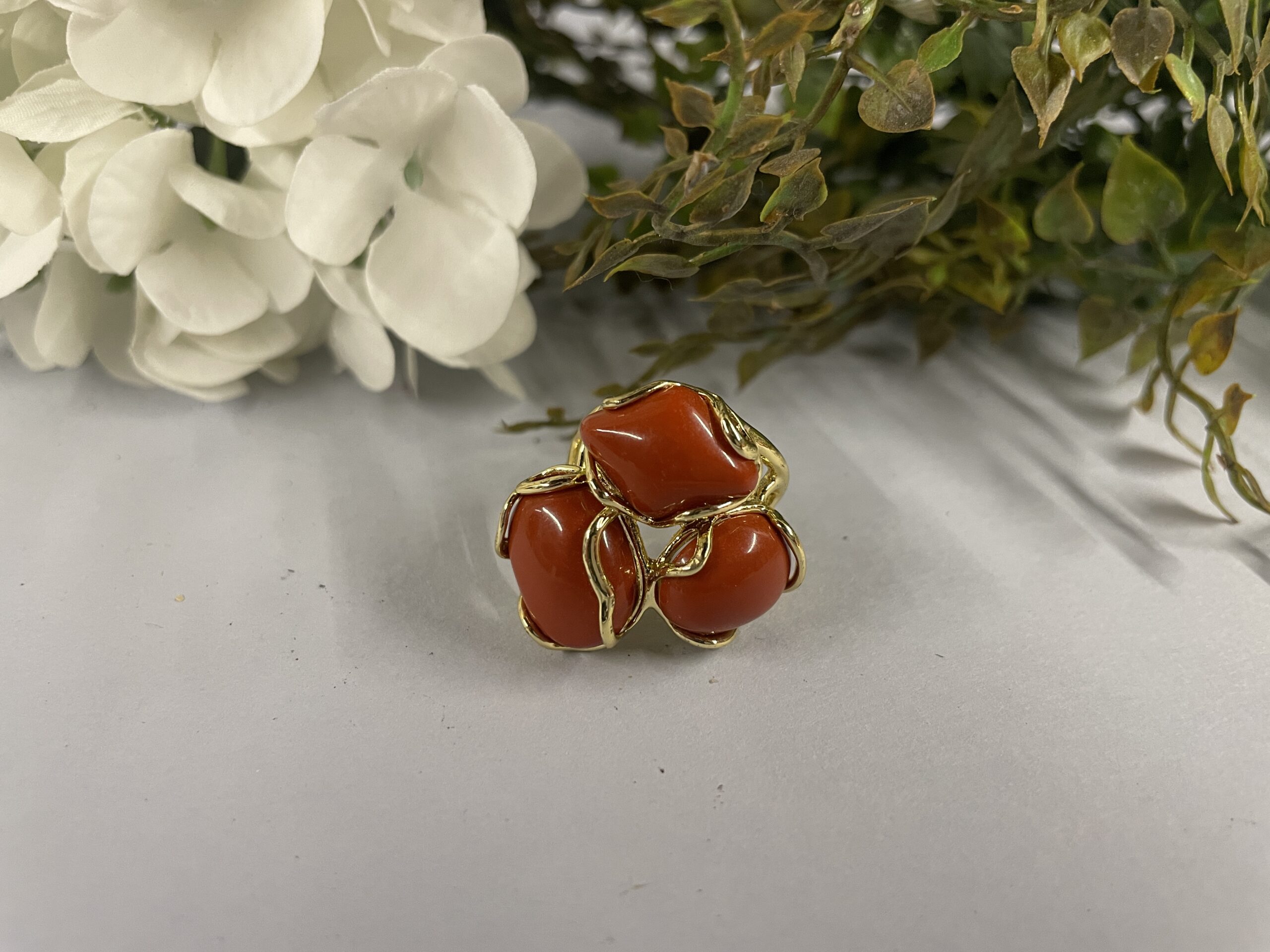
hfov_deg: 67.3
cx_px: 635
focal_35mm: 26
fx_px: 954
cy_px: 476
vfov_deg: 53.1
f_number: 1.6
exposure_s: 1/50
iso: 125
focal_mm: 4.2
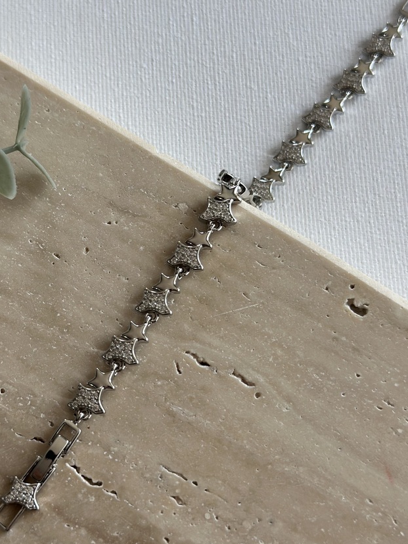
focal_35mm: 58
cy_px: 275
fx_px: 911
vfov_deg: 33.2
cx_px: 172
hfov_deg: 25.2
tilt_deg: -75.7
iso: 100
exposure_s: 1/172
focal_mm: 6.86
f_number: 1.78
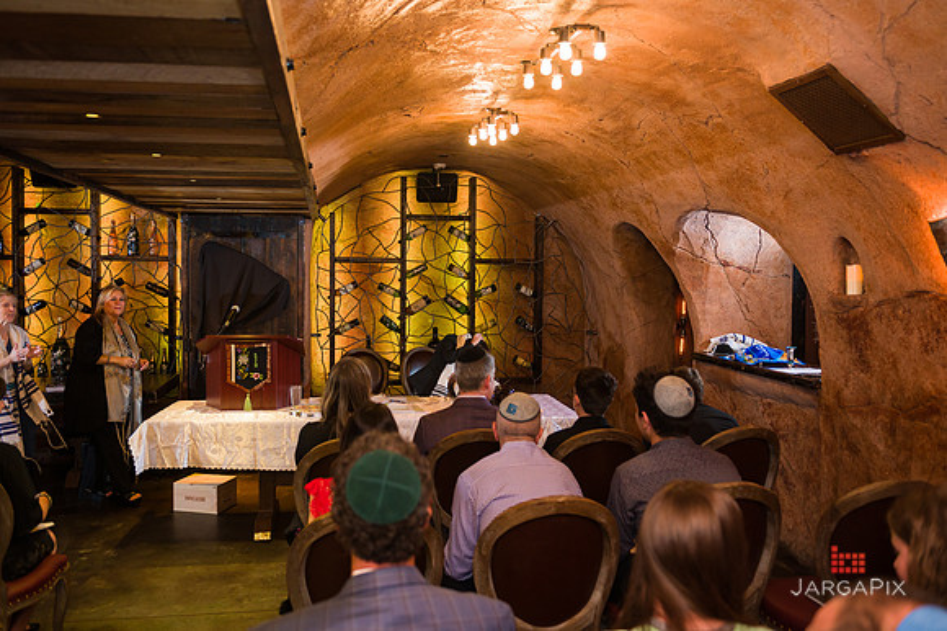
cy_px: 300
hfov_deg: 62.2
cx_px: 449
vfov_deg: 43.8
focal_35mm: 30
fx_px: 784
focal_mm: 28
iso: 1250
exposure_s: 1/200
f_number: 4
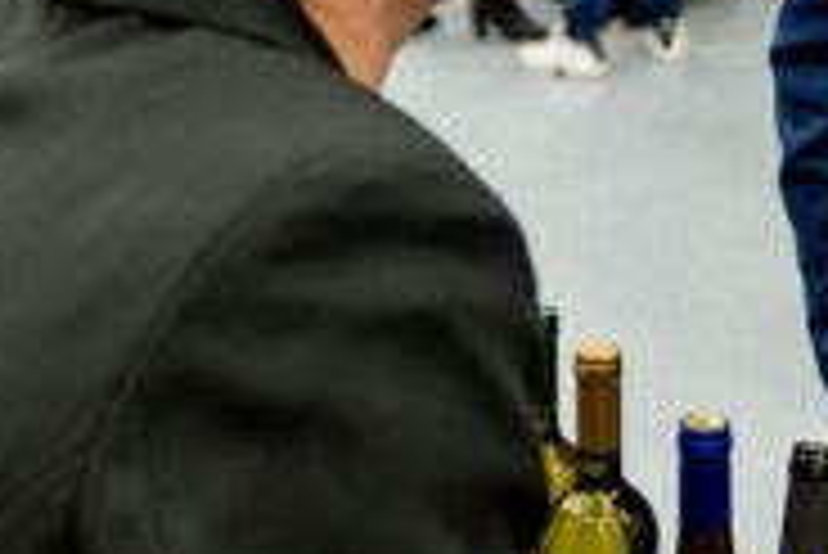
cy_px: 43
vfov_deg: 13.6
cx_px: 616
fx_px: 2302
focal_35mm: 100
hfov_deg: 20.2
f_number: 2.8
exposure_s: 1/100
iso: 640
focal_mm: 24
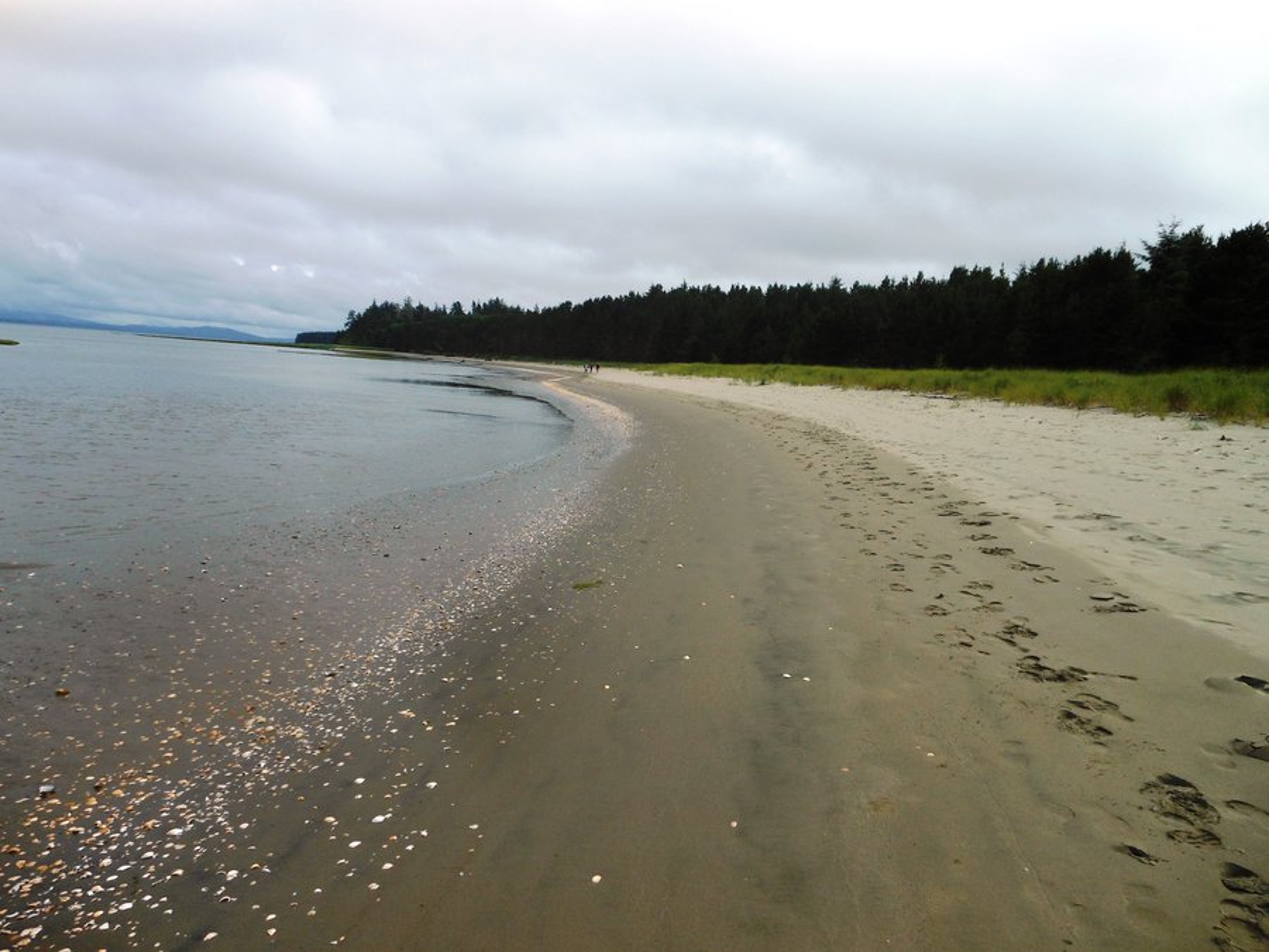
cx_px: 634
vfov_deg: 54.9
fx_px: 916
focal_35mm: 25
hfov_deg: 69.4
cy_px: 476
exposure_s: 1/1500
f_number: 3.2
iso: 80
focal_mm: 4.5
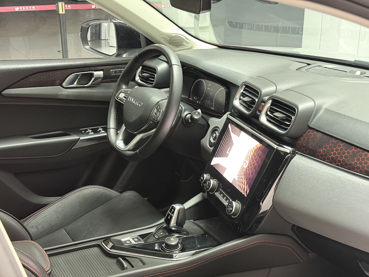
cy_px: 138
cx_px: 184
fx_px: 512
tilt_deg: -19.1
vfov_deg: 30.3
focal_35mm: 48
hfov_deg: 39.7
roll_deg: -0.2
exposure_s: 1/18
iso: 800
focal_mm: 6.76
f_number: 1.78
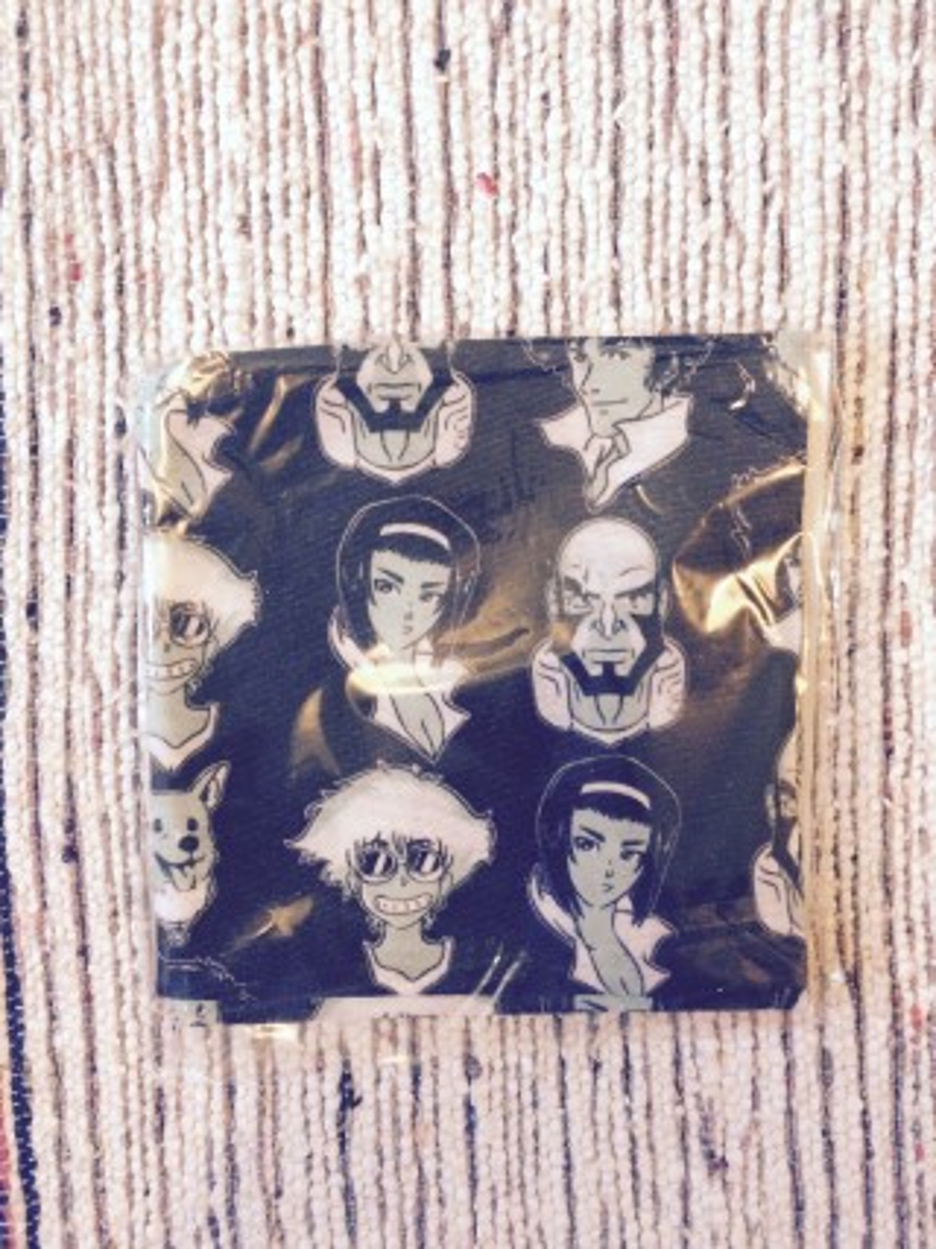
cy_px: 624
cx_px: 468
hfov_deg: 48.2
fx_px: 1046
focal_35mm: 29
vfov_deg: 61.7
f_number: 2.2
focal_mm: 4.15
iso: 200
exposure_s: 1/30
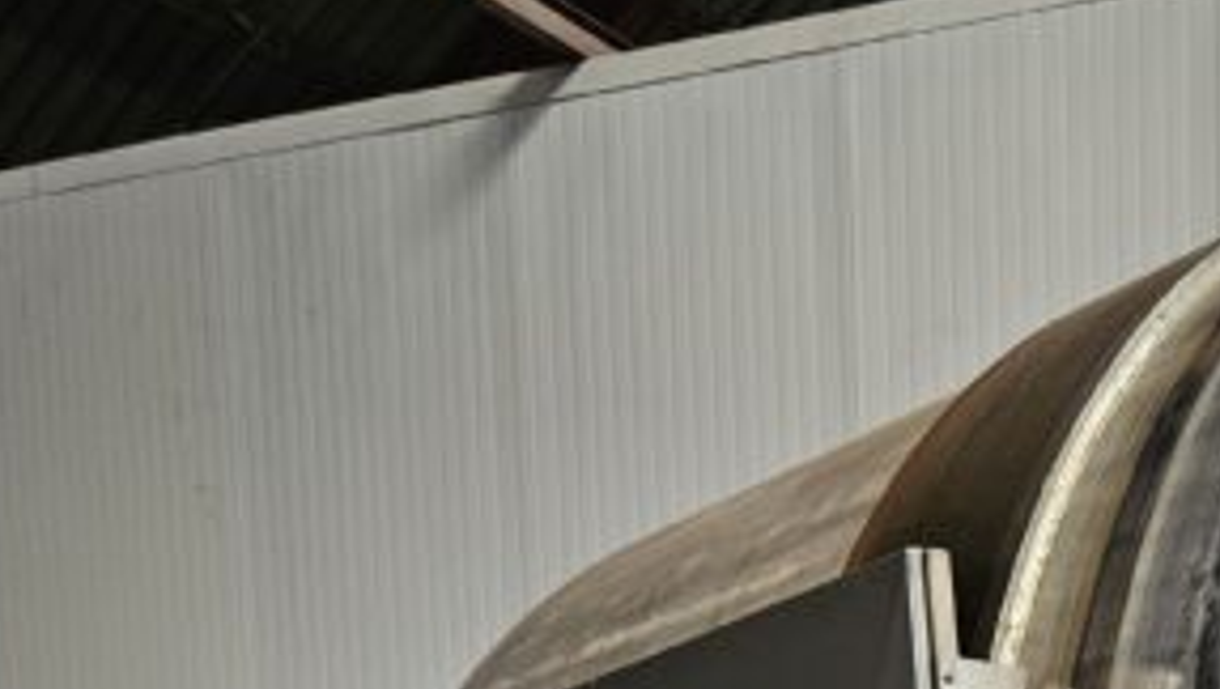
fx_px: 2169
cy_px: 1165
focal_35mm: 67
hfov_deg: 29.2
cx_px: 1246
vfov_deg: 15.9
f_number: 1.8
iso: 200
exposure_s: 1/190
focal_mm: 5.4
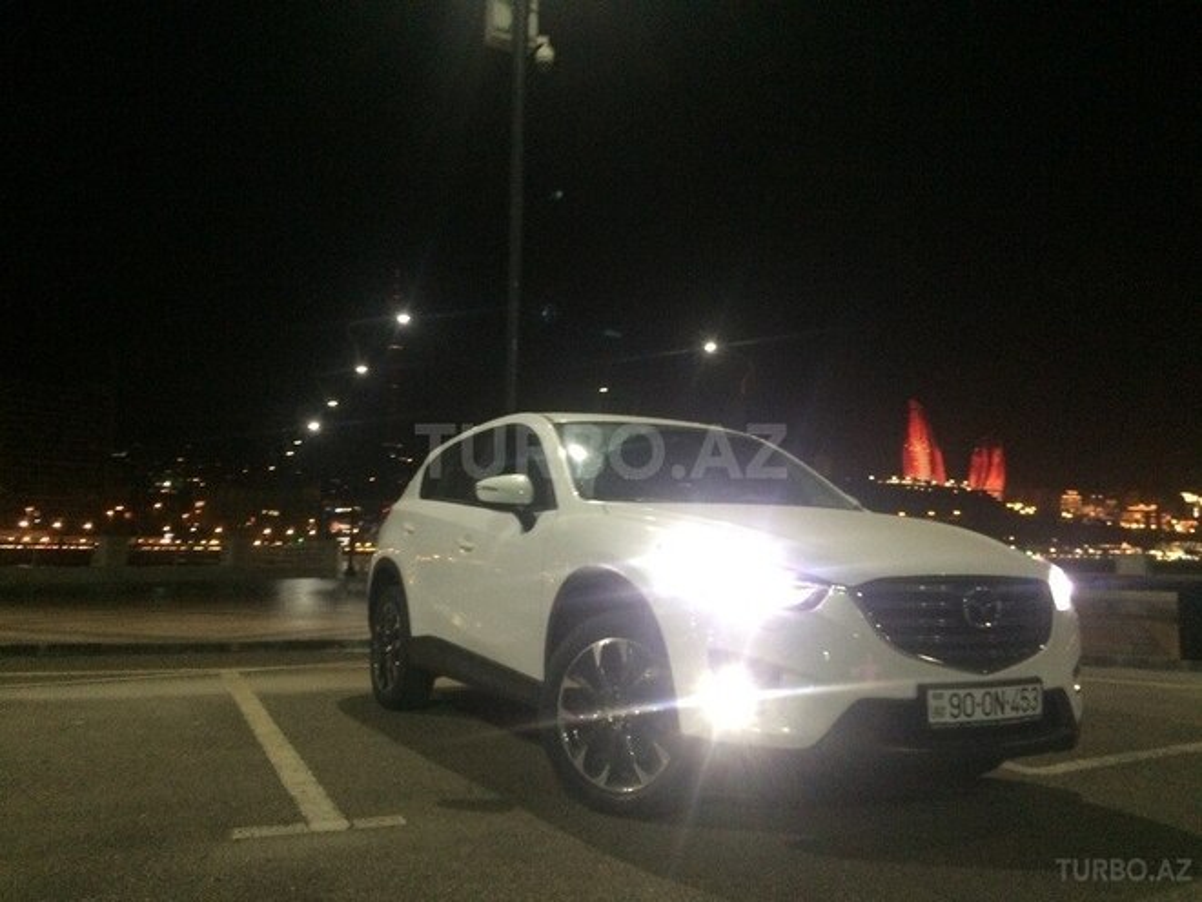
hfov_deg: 61.7
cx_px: 601
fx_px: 1007
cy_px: 451
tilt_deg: +7.6
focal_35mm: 29
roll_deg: -0.5
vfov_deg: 48.2
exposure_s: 1/17
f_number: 2.2
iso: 250
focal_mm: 4.15
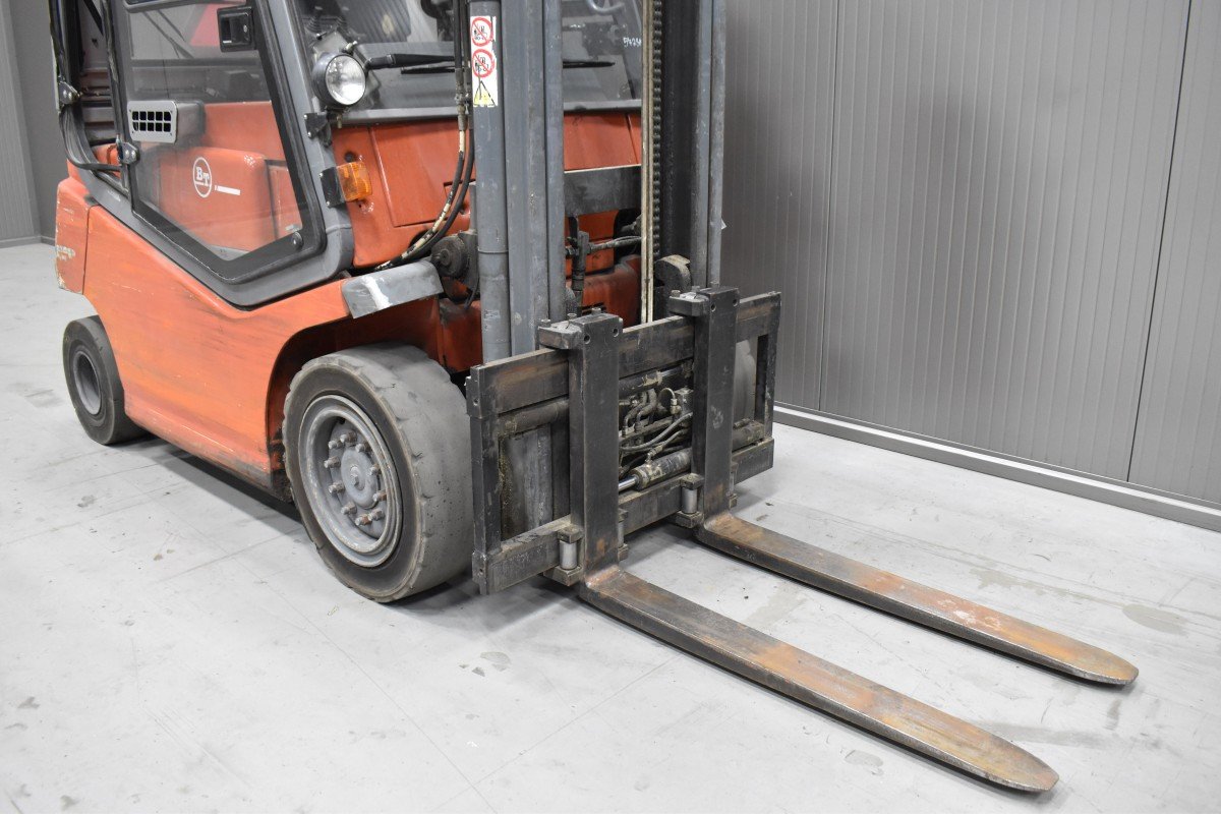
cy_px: 407
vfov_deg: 43.6
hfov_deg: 61.9
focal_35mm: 30
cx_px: 610
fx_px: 1017
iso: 1600
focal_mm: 20
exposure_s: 1/40
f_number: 4.5
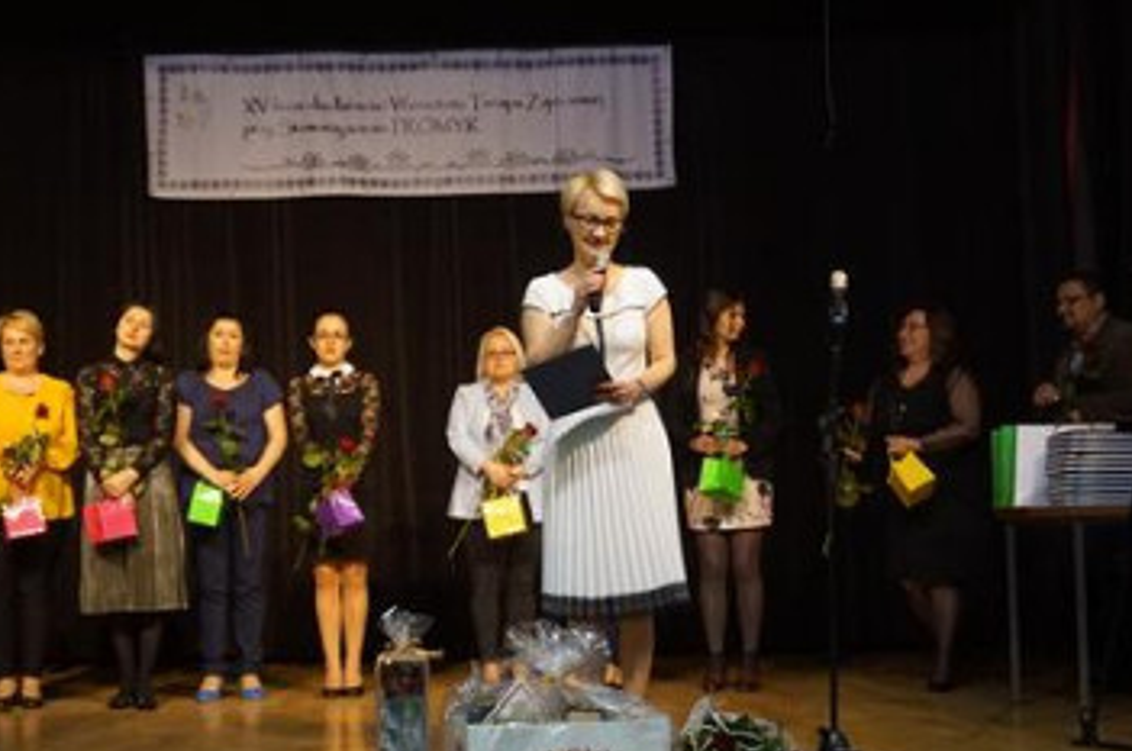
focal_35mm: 59
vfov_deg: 23.0
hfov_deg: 33.8
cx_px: 374
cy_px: 432
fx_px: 1846
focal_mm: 25
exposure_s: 1/160
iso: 2000
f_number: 4.5
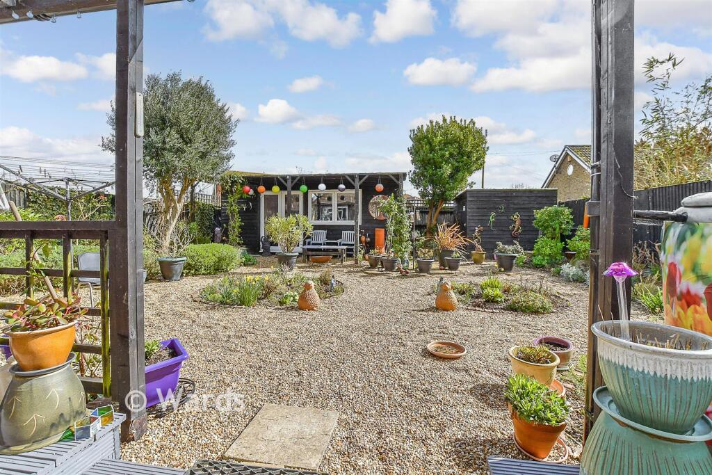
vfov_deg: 51.3
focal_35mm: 25
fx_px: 494
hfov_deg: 71.5
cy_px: 238
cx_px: 356
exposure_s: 1/320
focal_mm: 17
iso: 160
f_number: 8
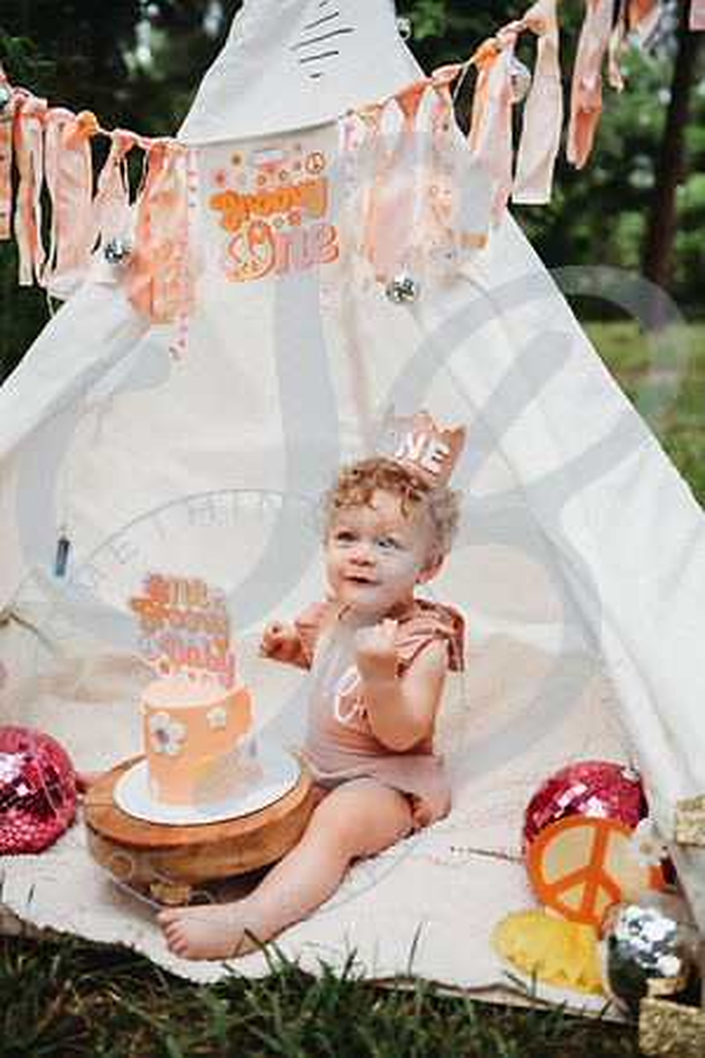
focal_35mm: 38
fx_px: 1116
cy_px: 529
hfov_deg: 35.1
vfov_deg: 50.7
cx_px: 352
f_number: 2.8
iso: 200
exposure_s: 1/125
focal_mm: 38
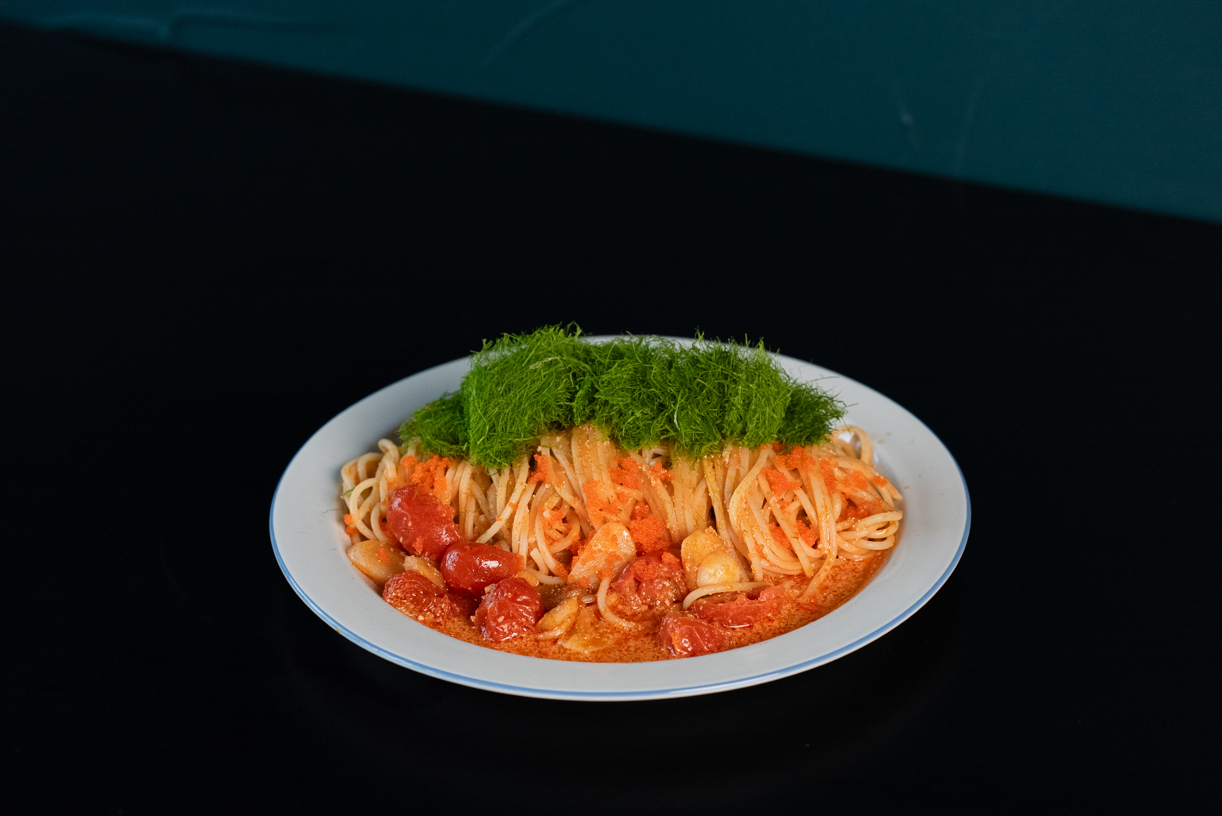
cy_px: 408
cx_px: 611
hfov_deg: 27.0
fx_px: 2547
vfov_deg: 18.2
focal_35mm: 75
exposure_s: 1/125
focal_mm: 75
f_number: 5.6
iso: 3200
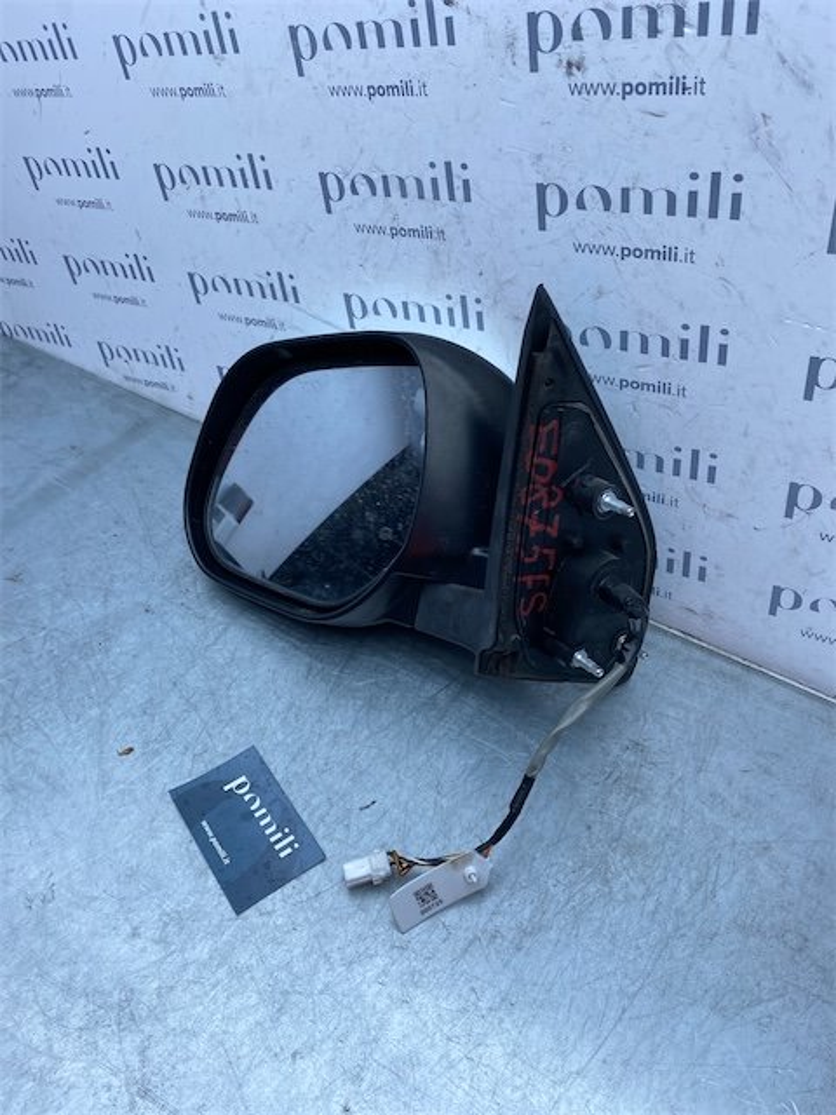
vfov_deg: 67.3
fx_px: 837
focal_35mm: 26
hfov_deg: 53.1
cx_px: 418
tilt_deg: -46.9
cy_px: 558
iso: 32
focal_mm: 4.25
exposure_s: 1/1016
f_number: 1.8
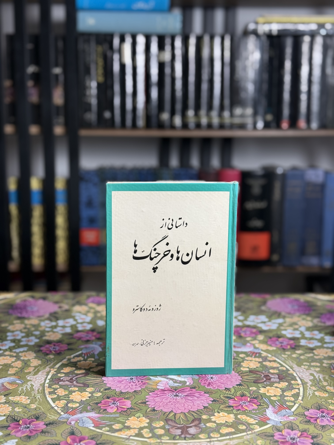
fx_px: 618
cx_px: 167
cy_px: 222
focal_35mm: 48
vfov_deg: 39.7
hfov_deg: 30.3
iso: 80
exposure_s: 1/100
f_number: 1.78
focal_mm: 6.76
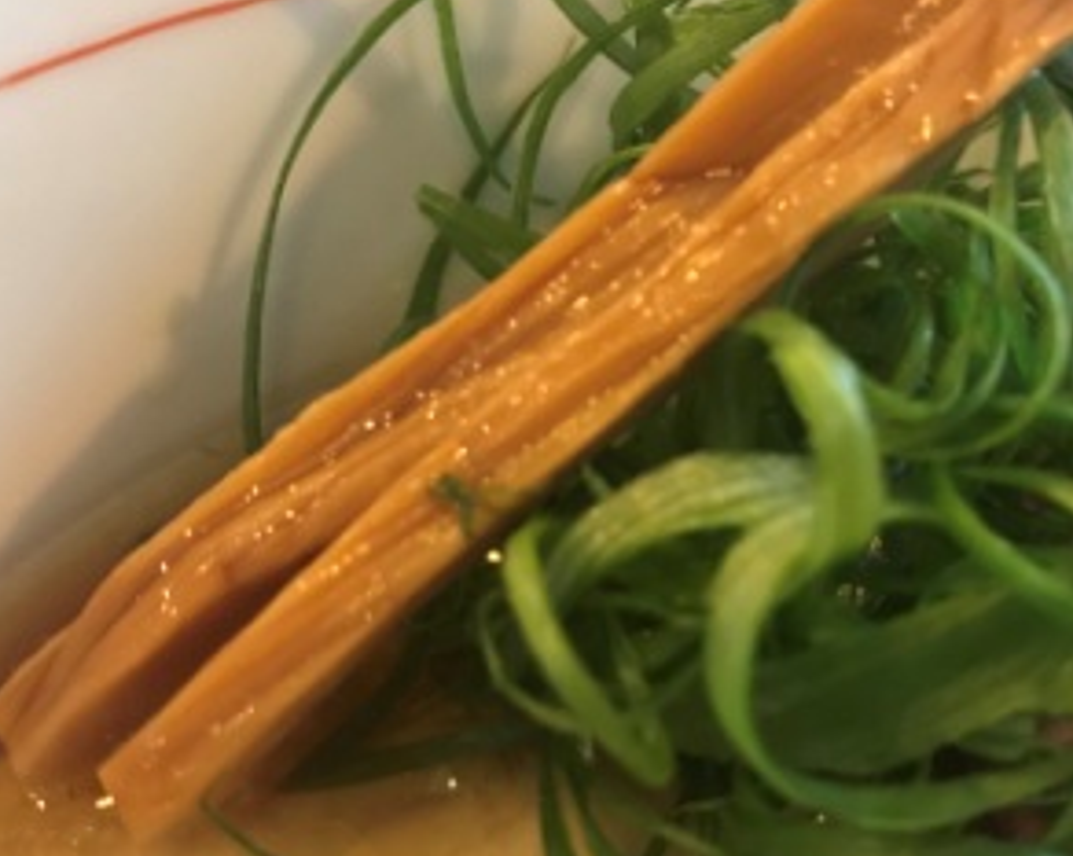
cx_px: 606
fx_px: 1332
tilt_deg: -48.3
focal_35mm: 42
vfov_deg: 35.6
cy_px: 448
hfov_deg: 43.8
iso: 100
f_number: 1.8
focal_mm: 3.99
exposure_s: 1/11
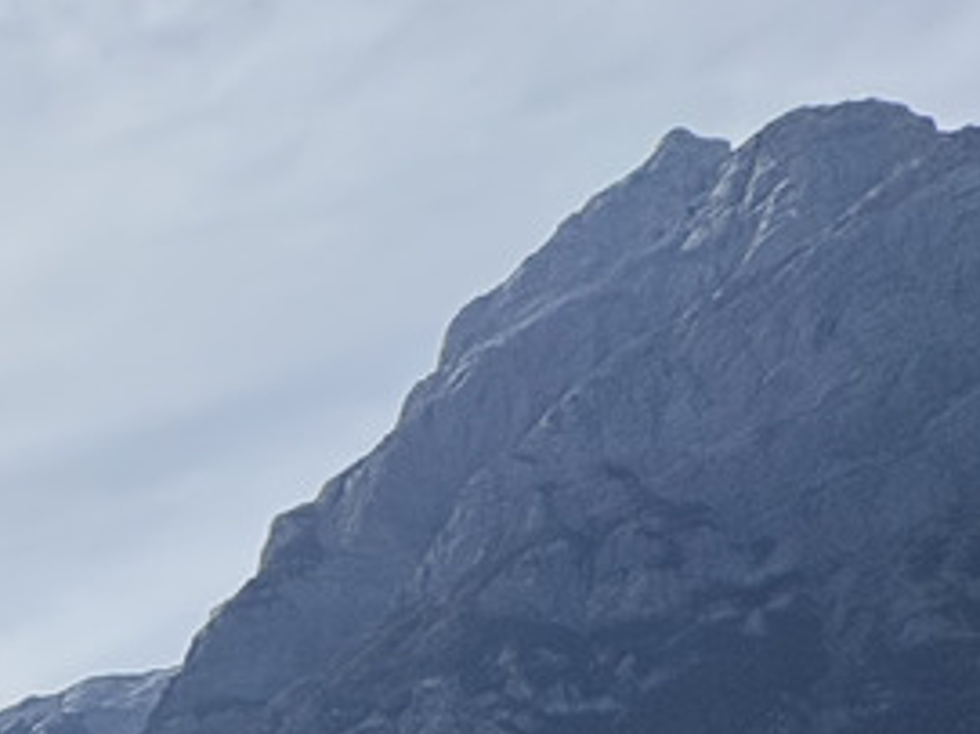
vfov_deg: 16.7
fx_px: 1754
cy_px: 1526
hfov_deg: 17.3
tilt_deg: -6.0
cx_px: -1150
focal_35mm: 62
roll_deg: +0.4
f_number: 2.2
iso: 64
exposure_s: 1/1256
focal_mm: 2.22
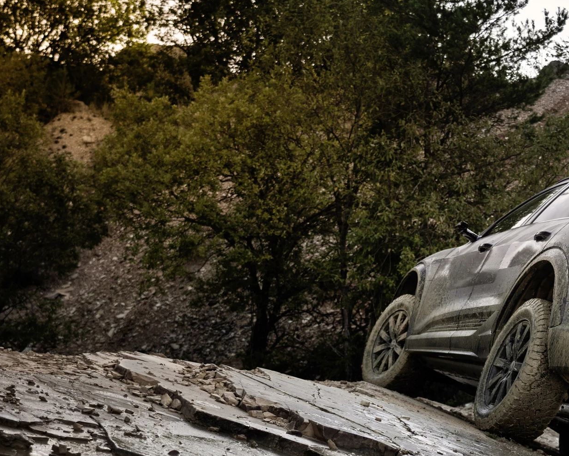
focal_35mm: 78
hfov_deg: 24.0
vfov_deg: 19.4
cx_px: 479
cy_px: 374
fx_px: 1314
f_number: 4
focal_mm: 34
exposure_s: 1/200
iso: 200
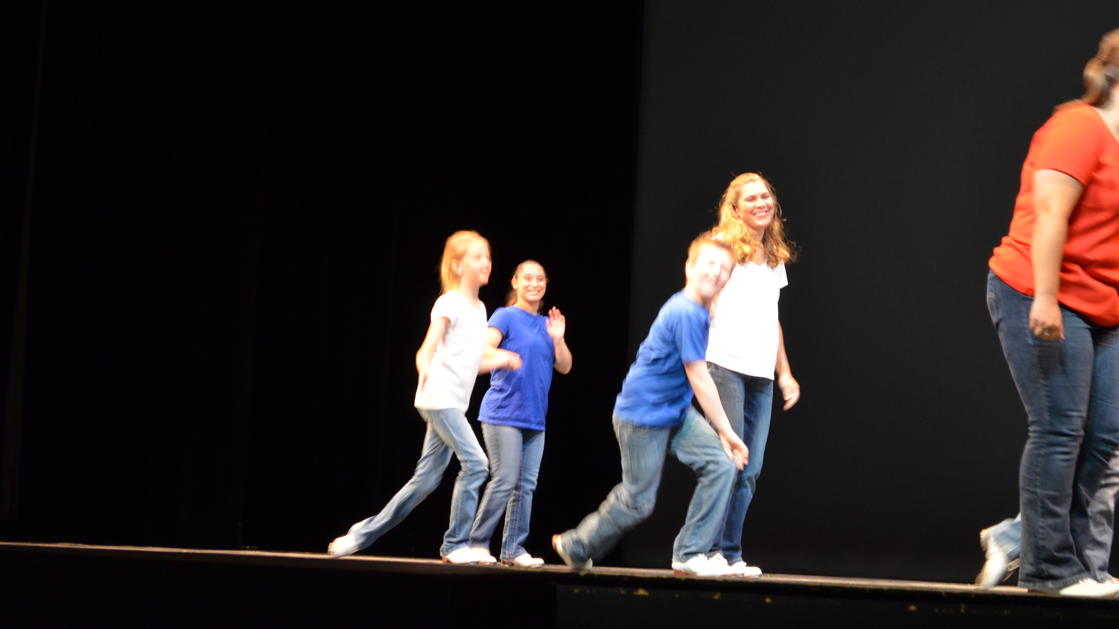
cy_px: 289
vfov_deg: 14.0
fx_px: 2567
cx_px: 560
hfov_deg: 24.6
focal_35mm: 87
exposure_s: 1/30
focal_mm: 55
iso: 1800
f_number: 5.6
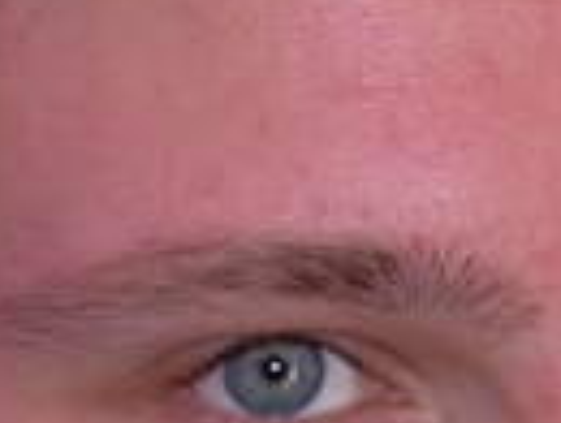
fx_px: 3036
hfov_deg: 10.5
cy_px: 492
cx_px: 432
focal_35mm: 187
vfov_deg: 7.9
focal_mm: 6.3
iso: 50
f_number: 2.8
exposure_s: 1/60
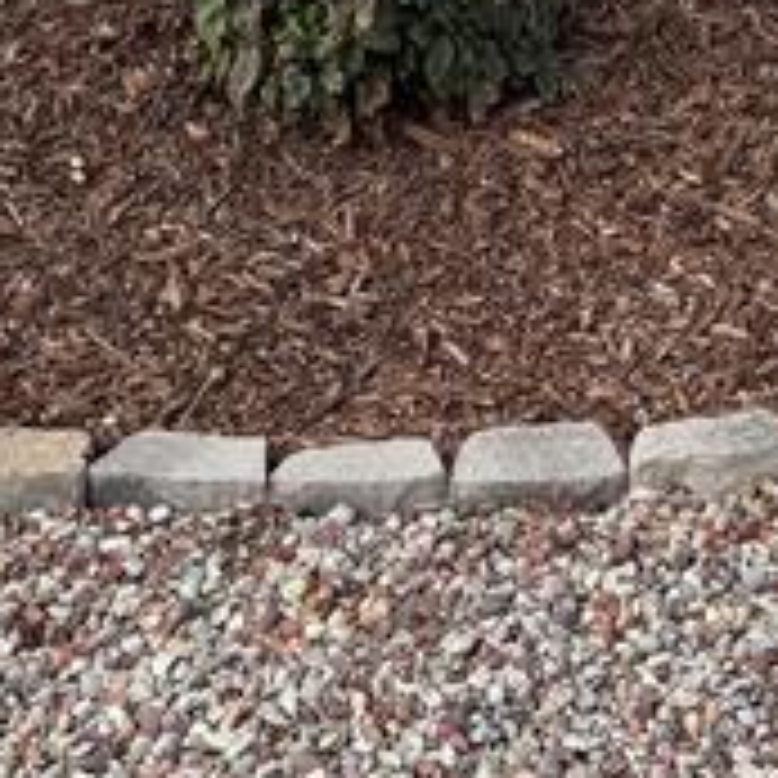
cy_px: -787
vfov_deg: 15.0
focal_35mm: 94
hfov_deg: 18.0
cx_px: 774
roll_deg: +2.7
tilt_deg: +0.6
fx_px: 2390
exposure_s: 1/813
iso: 80
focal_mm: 6.76
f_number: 1.78
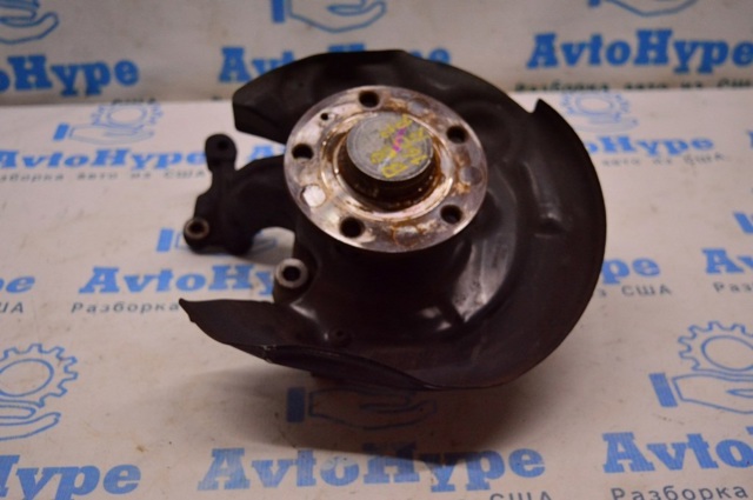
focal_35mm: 46
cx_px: 376
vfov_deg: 28.9
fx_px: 971
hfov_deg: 42.4
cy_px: 250
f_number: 4.2
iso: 1600
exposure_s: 1/400
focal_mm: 31
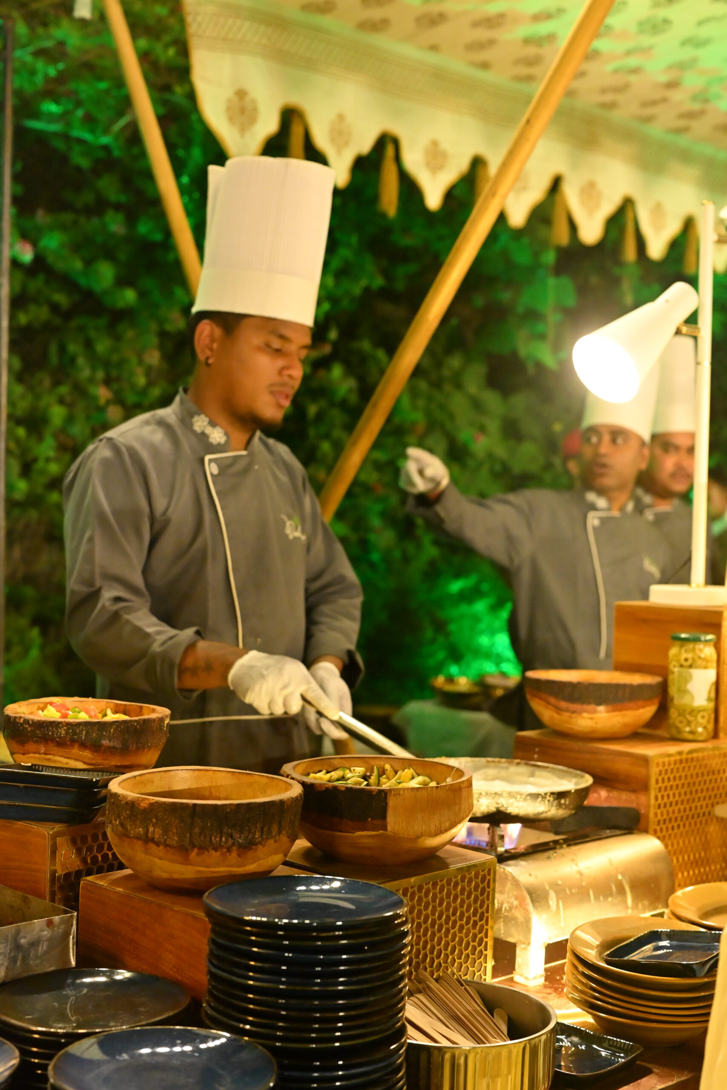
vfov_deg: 39.6
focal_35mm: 50
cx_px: 364
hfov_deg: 27.0
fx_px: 1514
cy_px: 545
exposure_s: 1/200
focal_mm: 50
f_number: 4.5
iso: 5000
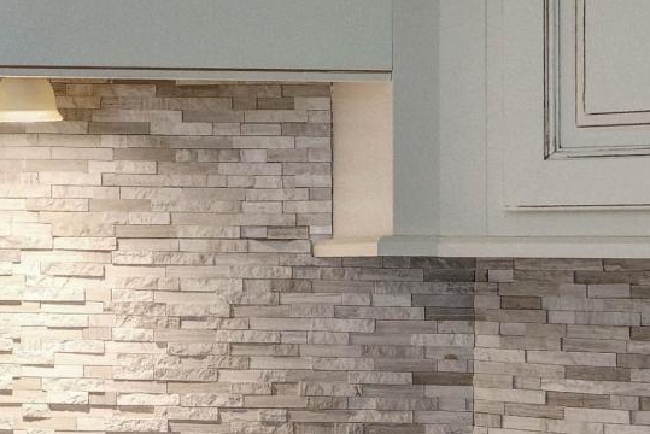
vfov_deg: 15.3
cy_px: 334
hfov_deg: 21.5
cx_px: -86
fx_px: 1608
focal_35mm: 89
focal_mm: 11
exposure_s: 1/125
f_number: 7.1
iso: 400
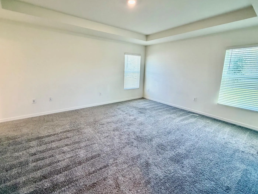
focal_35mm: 16
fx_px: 119
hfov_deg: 94.5
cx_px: 124
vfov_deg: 77.9
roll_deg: -1.4
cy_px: 89
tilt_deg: -9.4
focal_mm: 2.22
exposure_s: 1/120
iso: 200
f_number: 2.2
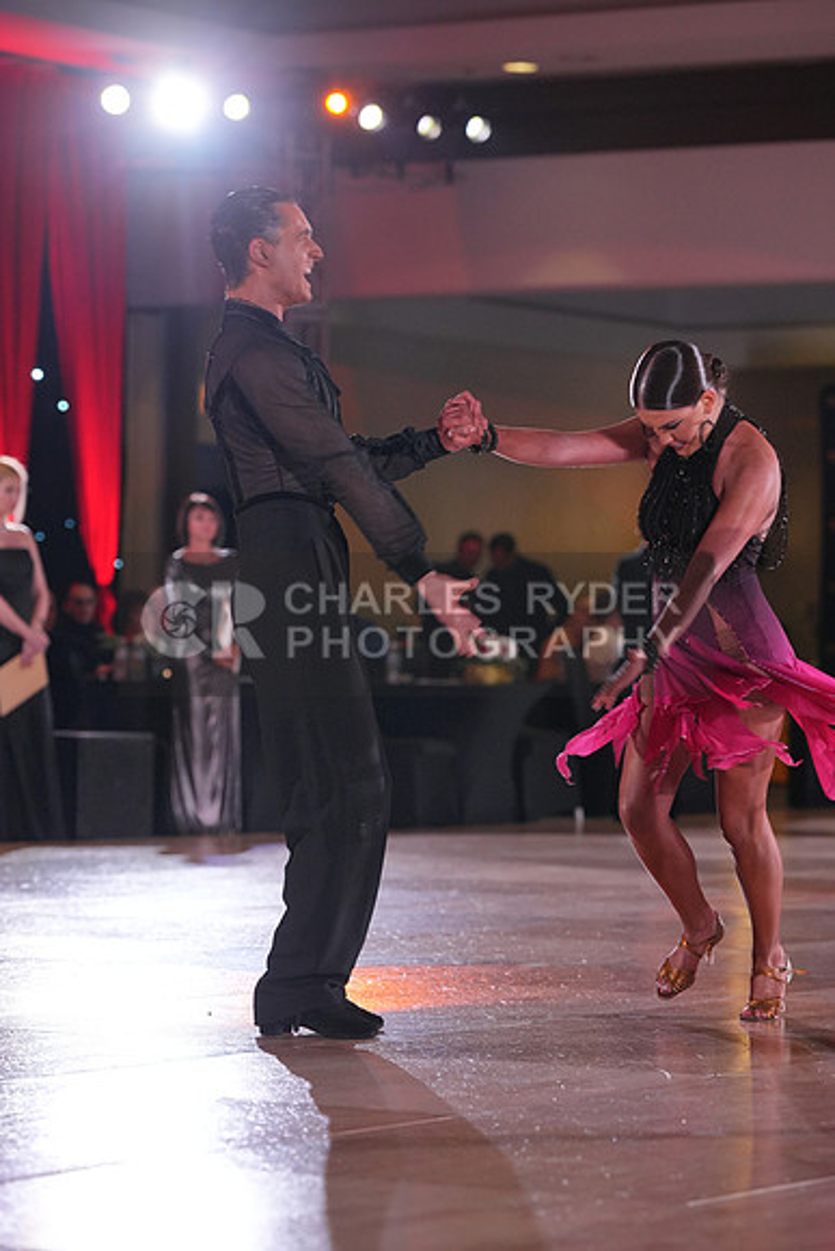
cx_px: 418
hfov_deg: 10.7
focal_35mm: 128
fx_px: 4450
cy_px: 626
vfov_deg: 16.0
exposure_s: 1/500
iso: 2000
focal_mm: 128
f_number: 4
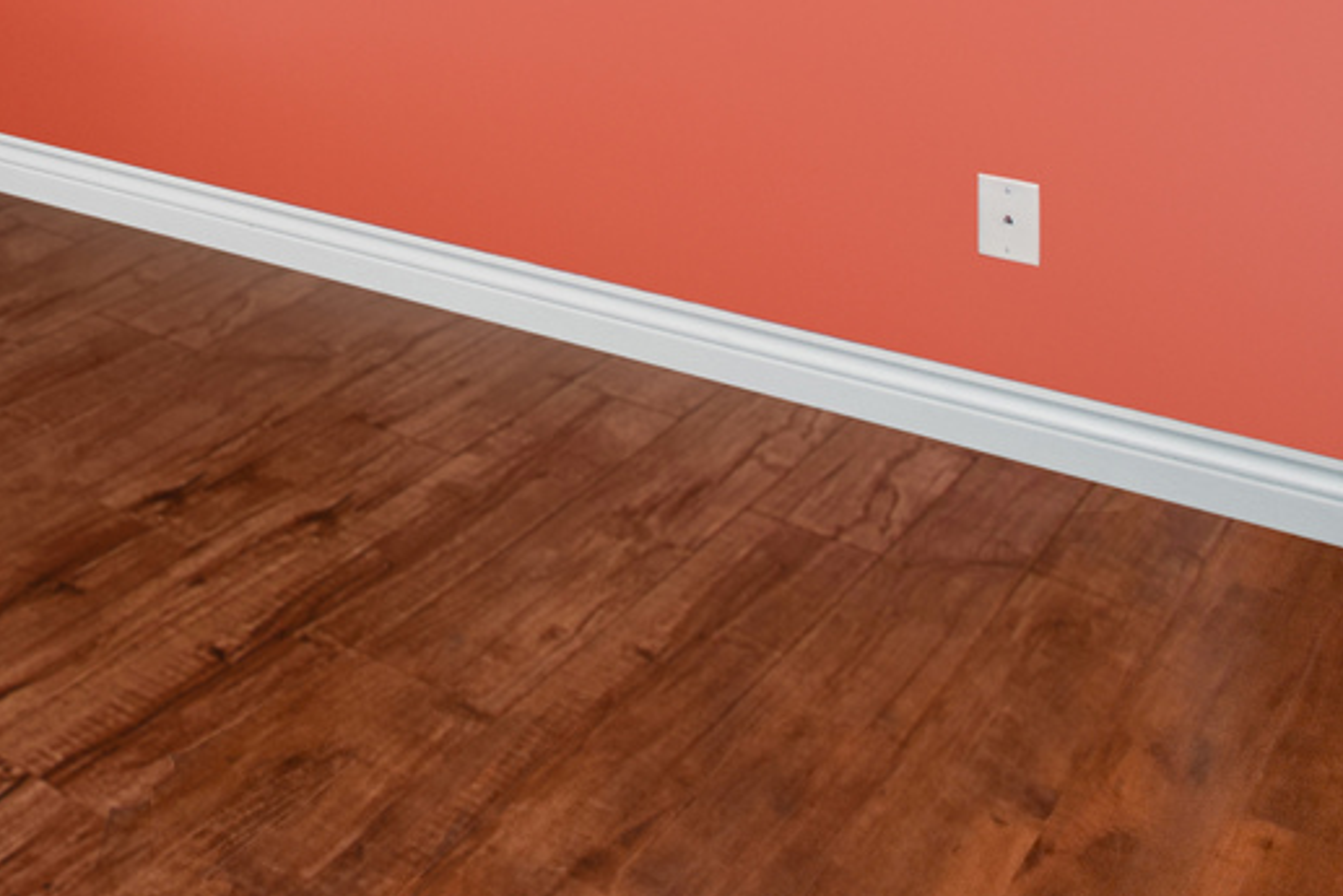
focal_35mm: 47
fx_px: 1754
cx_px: -439
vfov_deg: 23.8
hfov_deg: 31.4
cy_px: -384
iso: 280
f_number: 4
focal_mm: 10
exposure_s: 1/60
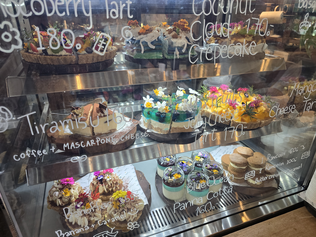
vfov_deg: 58.9
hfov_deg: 73.9
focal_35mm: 23
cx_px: 158
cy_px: 118
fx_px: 210
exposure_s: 1/100
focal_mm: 6.3
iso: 125
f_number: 1.7
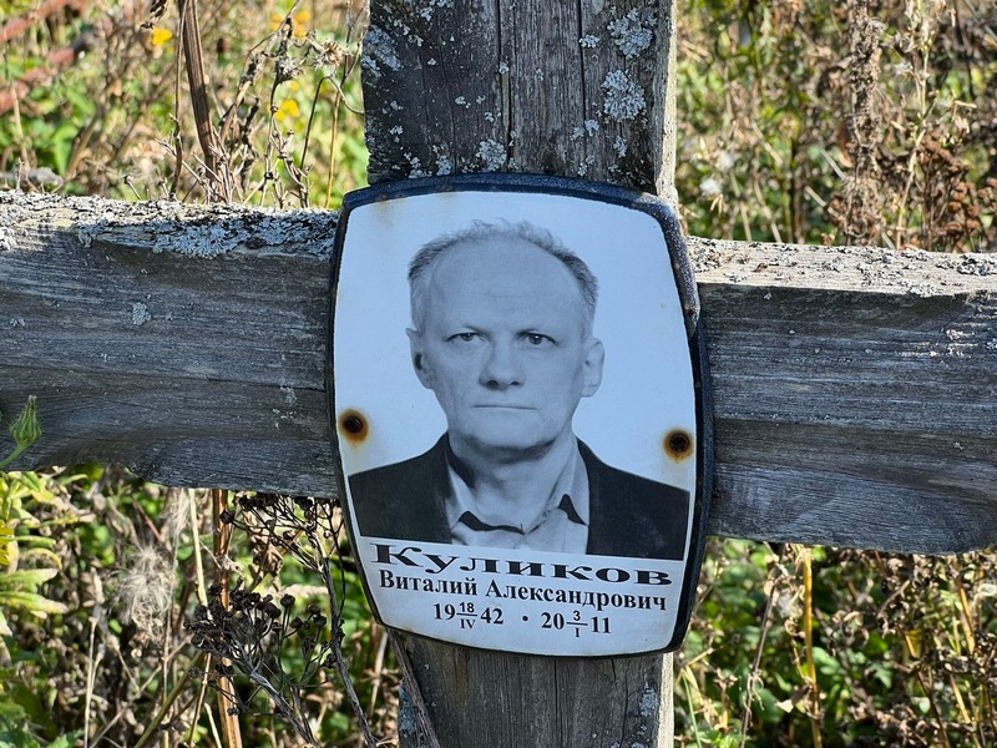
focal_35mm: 77
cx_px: 498
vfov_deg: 19.1
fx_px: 2218
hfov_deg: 25.3
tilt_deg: -22.8
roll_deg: +3.3
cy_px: 374
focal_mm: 9
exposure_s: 1/201
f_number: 2.8
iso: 32
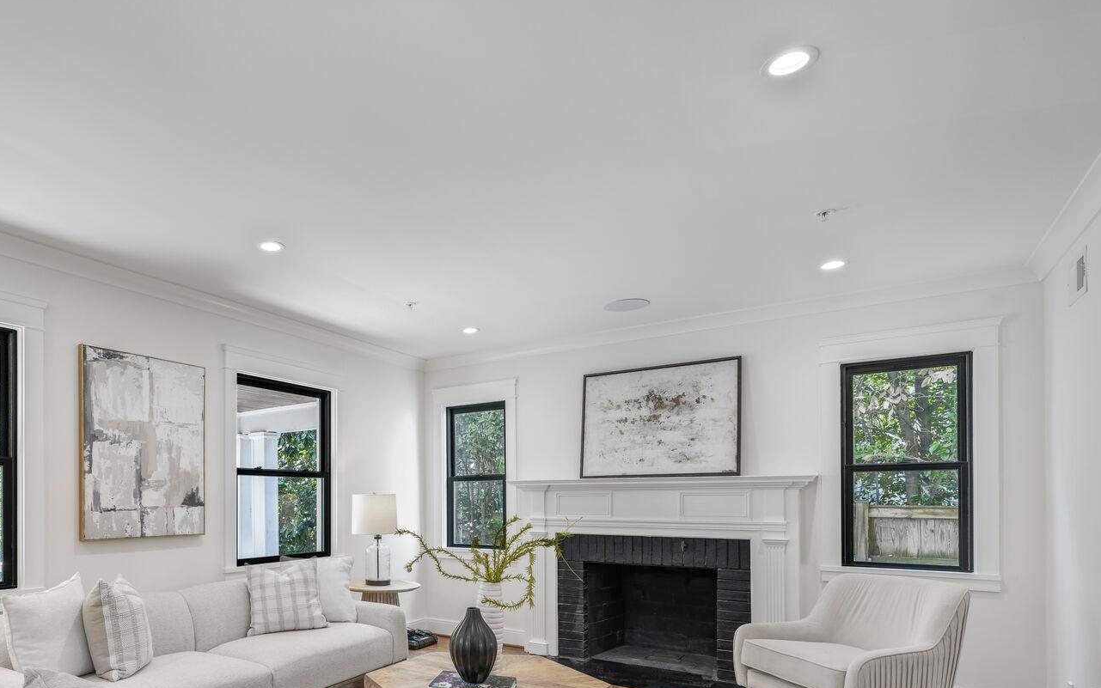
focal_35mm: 22
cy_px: 490
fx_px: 660
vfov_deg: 53.3
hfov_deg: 77.1
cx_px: 369
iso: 200
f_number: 8
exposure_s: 1/5
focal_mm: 16
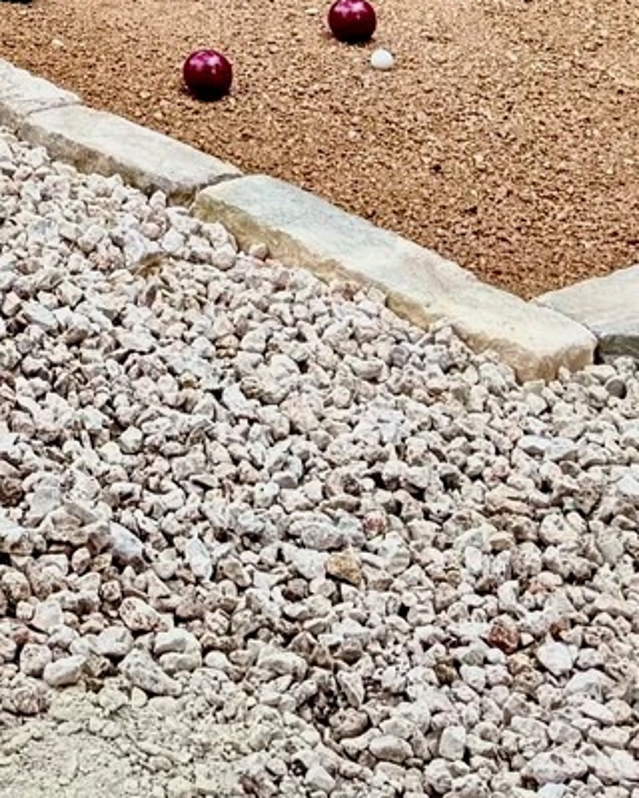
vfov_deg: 14.6
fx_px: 2837
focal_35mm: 120
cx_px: -639
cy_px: -505
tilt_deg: -12.0
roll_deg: +0.9
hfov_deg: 11.6
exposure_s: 1/2415
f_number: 1.78
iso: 80
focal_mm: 6.76
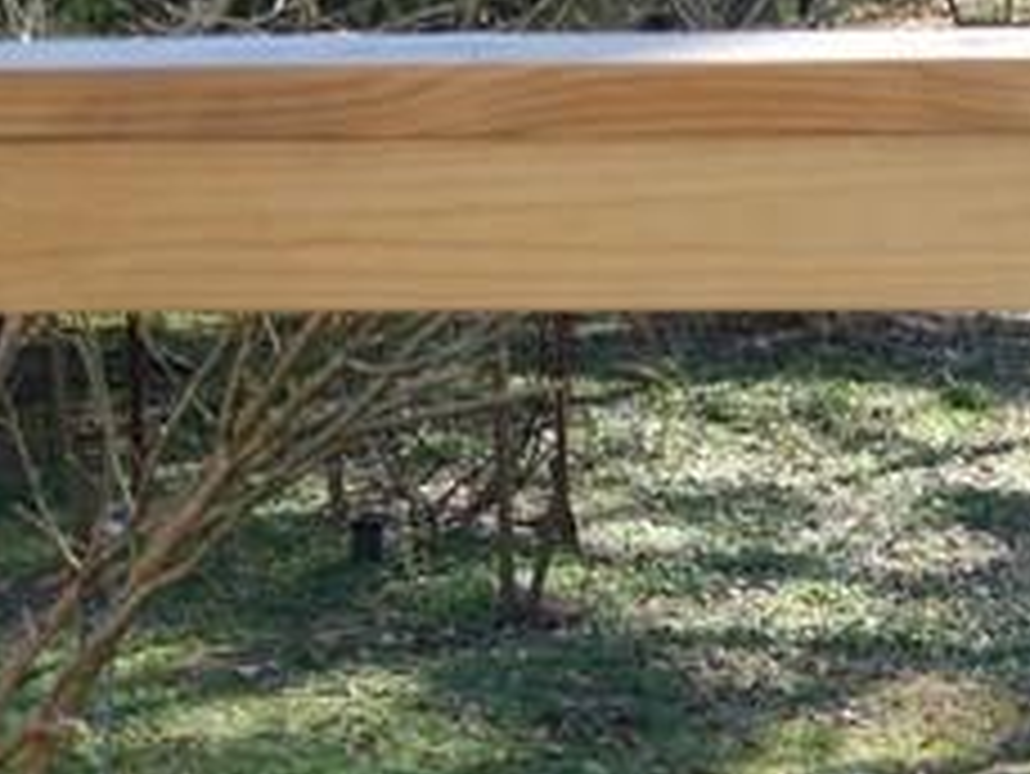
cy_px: 814
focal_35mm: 134
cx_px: 992
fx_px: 3989
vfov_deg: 11.0
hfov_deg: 14.5
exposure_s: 1/160
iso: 200
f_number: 4.5
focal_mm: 15
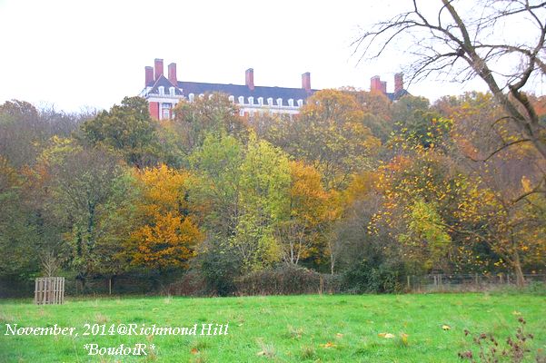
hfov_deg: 30.5
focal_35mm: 66
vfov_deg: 20.6
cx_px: 273
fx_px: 1000
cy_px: 182
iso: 400
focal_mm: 44
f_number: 5
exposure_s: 1/100
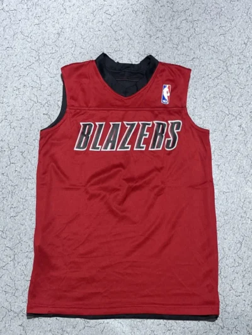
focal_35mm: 26
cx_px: 126
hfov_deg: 53.1
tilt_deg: -76.4
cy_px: 168
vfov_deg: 67.3
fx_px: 252
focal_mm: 4.2
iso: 125
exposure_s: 1/100
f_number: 1.6
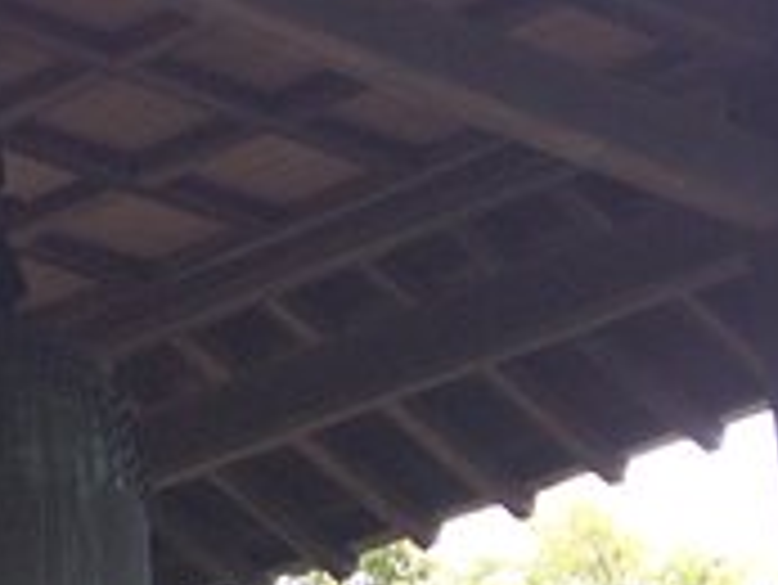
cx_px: 108
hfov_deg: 9.0
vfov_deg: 6.8
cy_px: 284
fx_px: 4925
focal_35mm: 219
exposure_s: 1/40
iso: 200
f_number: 3.9
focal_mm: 12.2
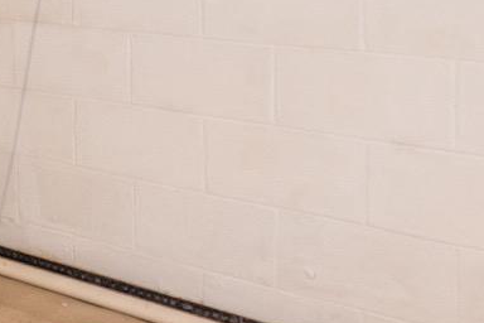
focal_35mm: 80
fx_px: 1075
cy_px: 108
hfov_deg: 21.4
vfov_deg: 17.0
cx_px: -241
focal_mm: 10
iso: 500
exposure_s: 1/20
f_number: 3.5
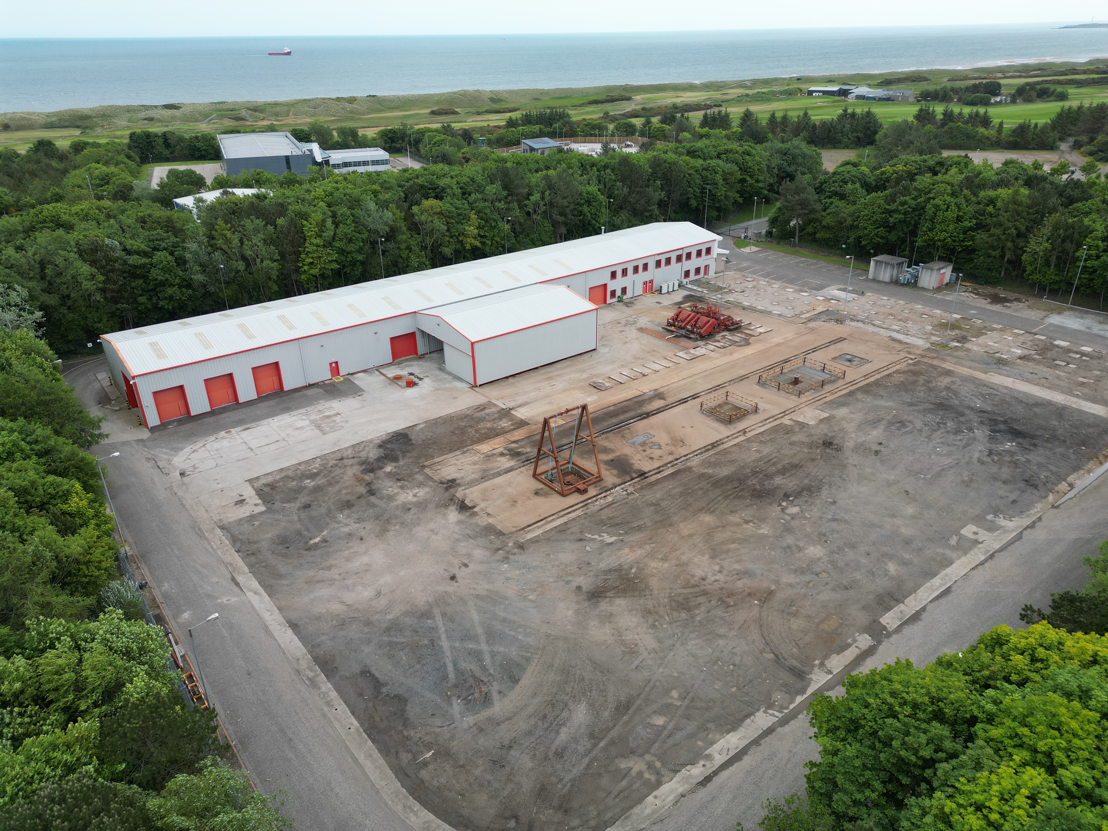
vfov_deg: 56.8
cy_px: 416
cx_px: 554
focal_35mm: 24
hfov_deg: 71.6
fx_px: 768
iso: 200
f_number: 1.7
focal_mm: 6.72
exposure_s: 1/1600
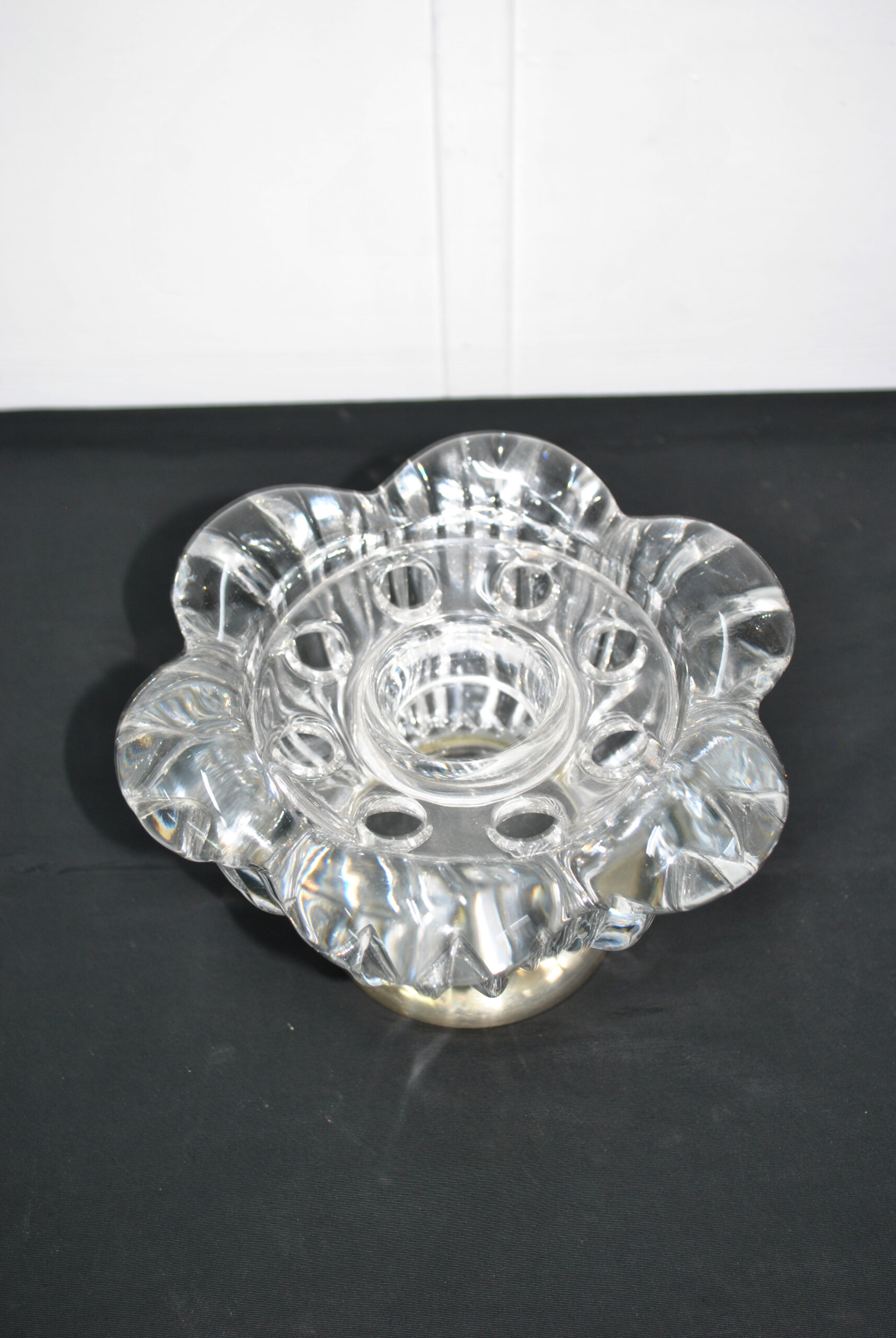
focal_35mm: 42
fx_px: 1563
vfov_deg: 46.3
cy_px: 669
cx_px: 448
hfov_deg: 32.0
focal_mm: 28
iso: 200
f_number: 4.5
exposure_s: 1/10
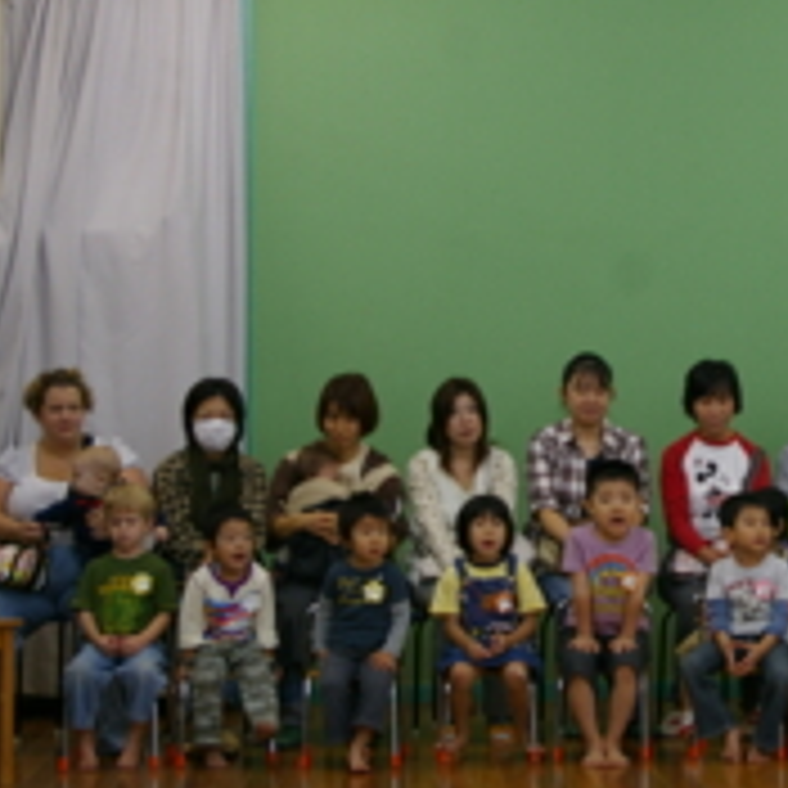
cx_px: 716
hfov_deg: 15.5
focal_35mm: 111
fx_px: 2859
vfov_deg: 15.7
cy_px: 308
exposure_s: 1/30
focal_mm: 38
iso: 400
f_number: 4.5
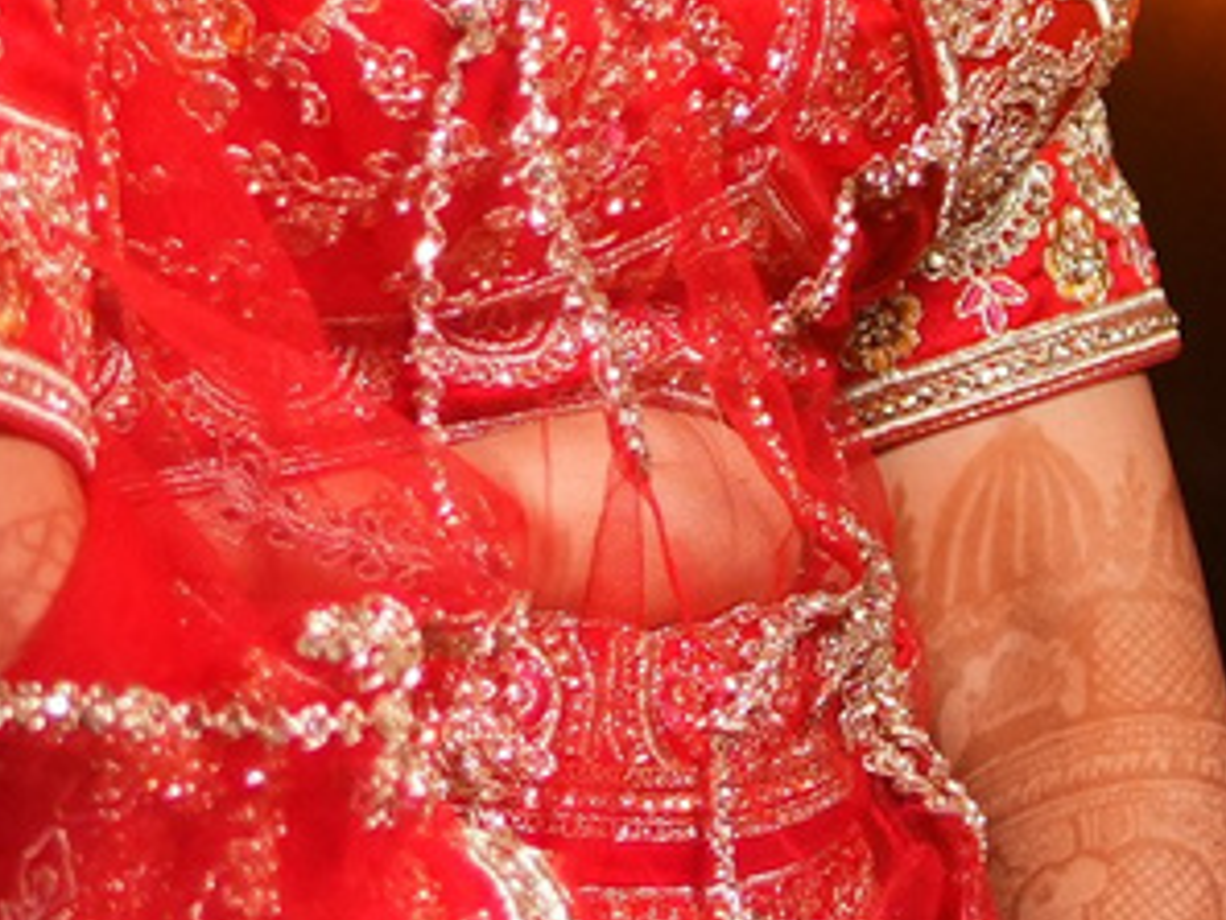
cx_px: -1238
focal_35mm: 290
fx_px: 10275
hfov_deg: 6.6
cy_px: -840
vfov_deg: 5.0
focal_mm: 35
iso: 800
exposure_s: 1/200
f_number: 1.4
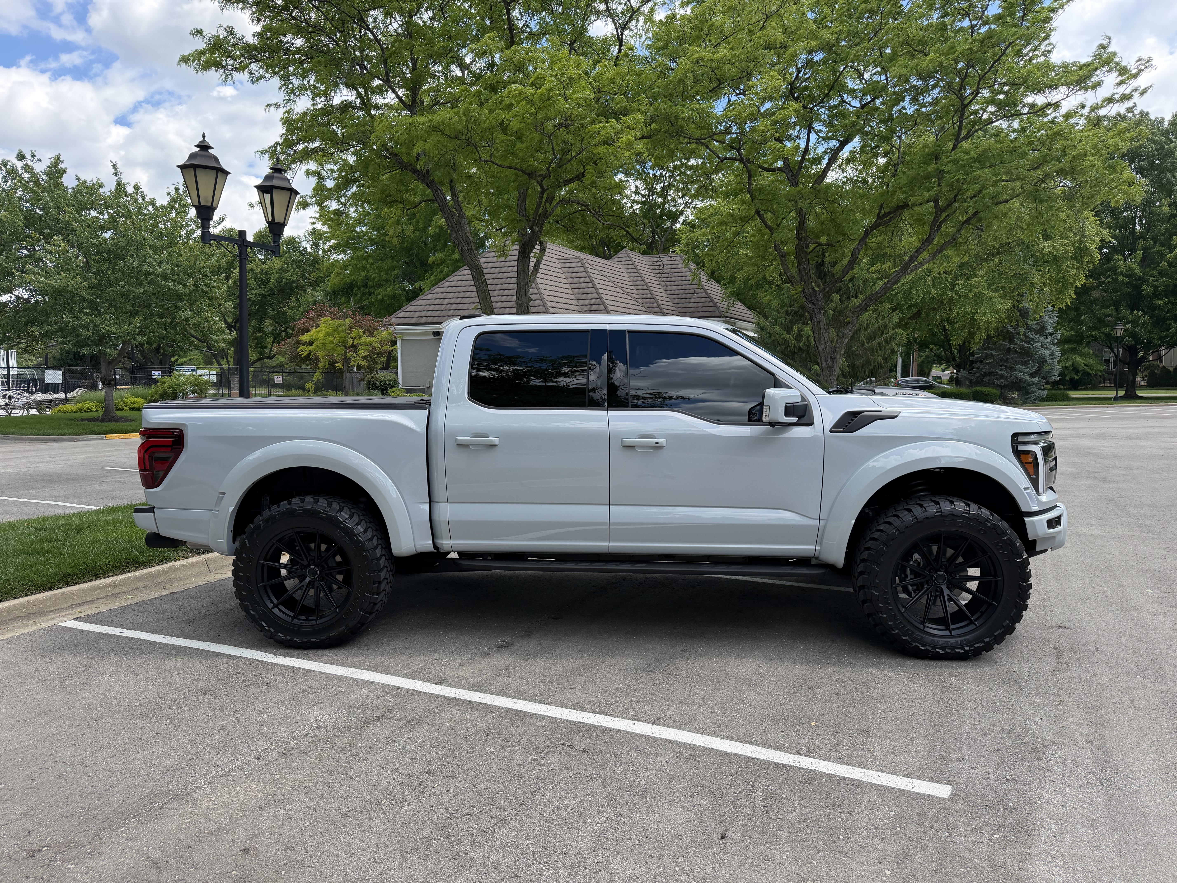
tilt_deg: -3.7
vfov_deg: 56.8
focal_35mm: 24
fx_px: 816
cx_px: 588
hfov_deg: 71.6
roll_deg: -0.1
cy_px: 442
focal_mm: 6.76
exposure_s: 1/2000
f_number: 1.78
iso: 100
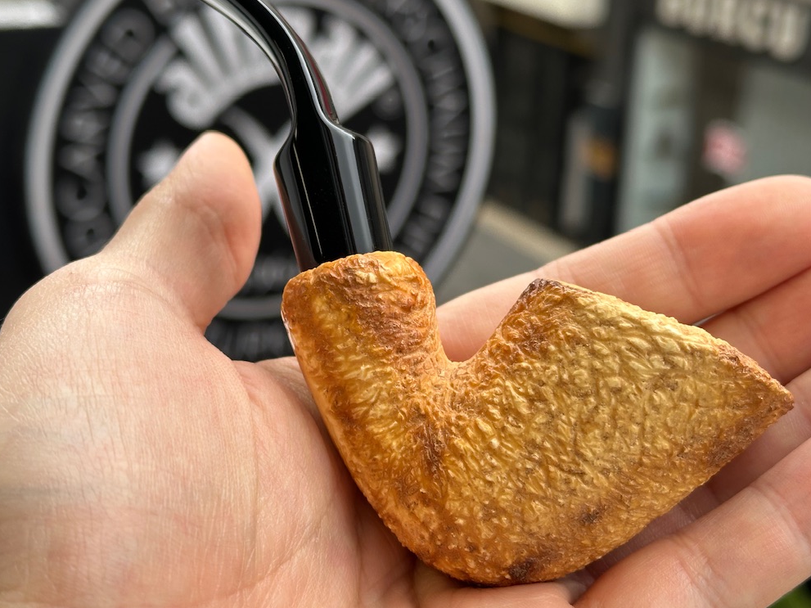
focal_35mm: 62
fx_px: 1452
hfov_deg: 31.2
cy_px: 261
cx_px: 394
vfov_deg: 23.6
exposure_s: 1/208
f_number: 1.78
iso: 50
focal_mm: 6.86
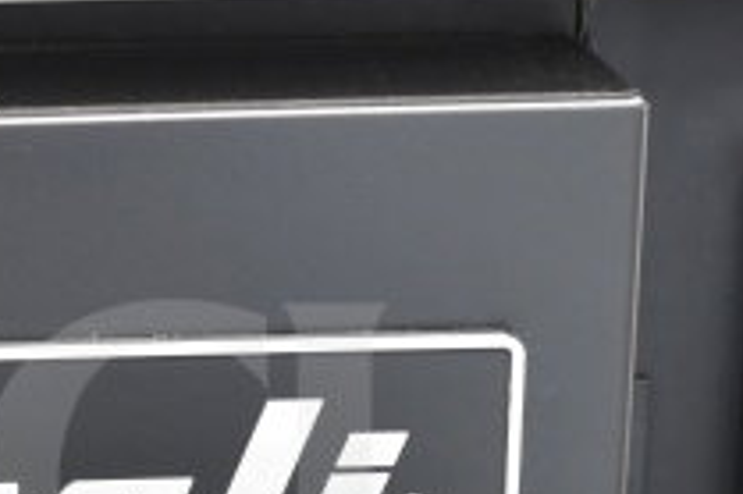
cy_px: 585
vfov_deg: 11.3
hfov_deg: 17.0
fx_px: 2443
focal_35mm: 118
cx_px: 64
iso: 3600
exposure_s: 1/40
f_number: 4
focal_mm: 27
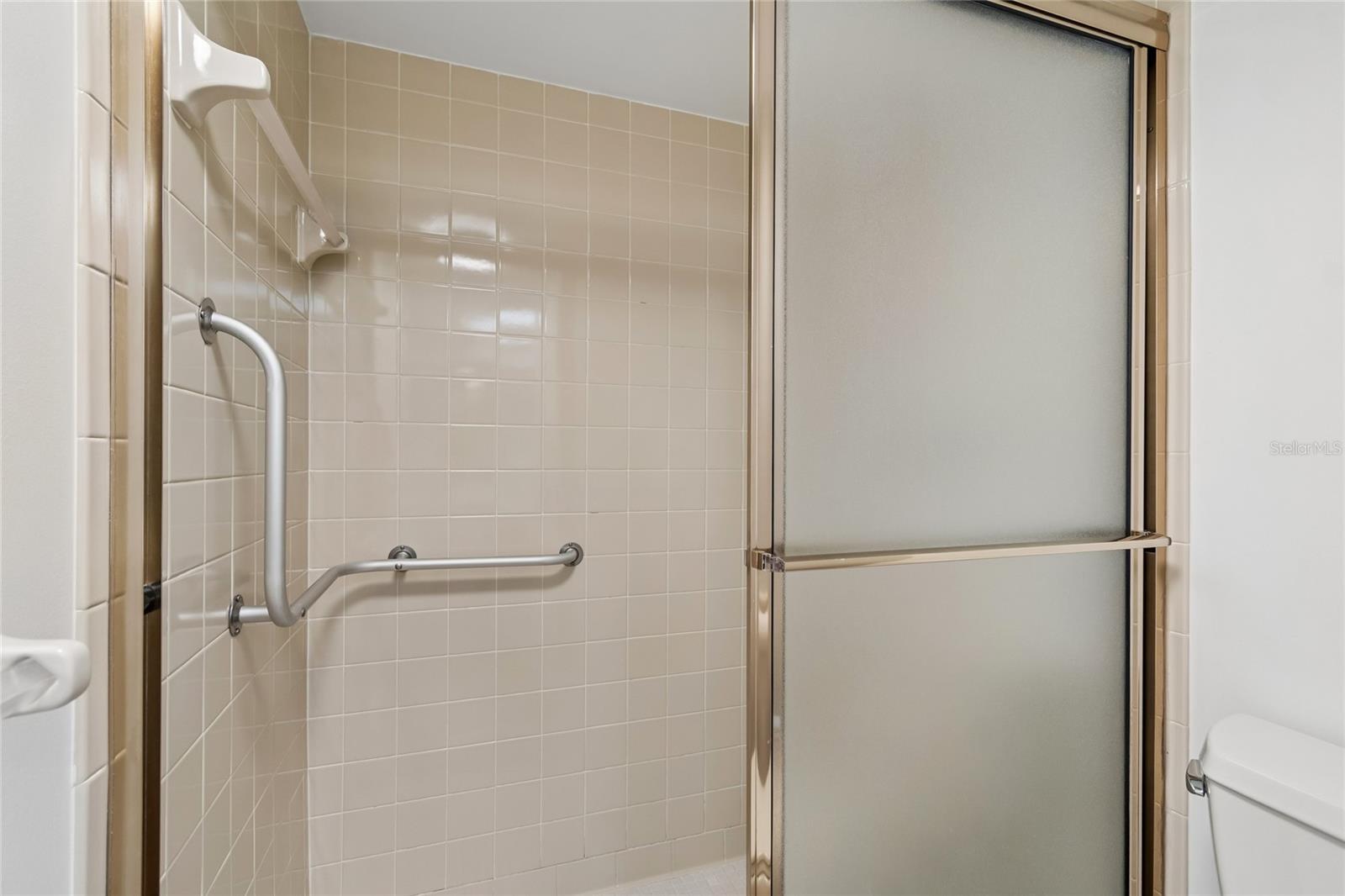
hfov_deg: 100.4
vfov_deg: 77.3
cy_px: 448
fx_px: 560
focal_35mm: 15
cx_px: 672
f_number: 4.5
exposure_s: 1/20
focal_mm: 10
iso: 100
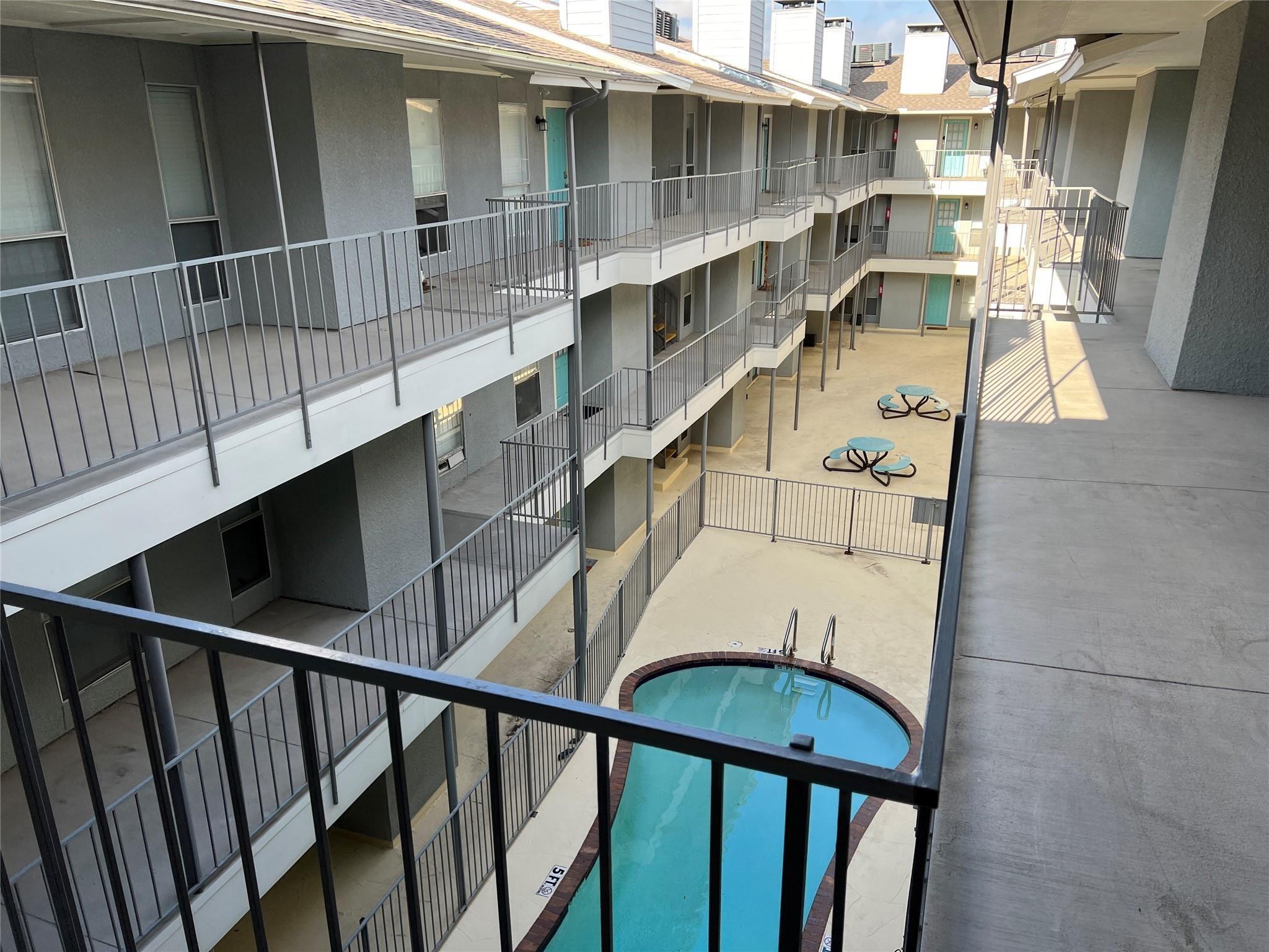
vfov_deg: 53.1
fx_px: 953
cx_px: 634
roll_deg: +0.9
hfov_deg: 67.3
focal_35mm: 26
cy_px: 476
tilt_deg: -18.1
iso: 50
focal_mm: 5.7
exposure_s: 1/714
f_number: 1.5
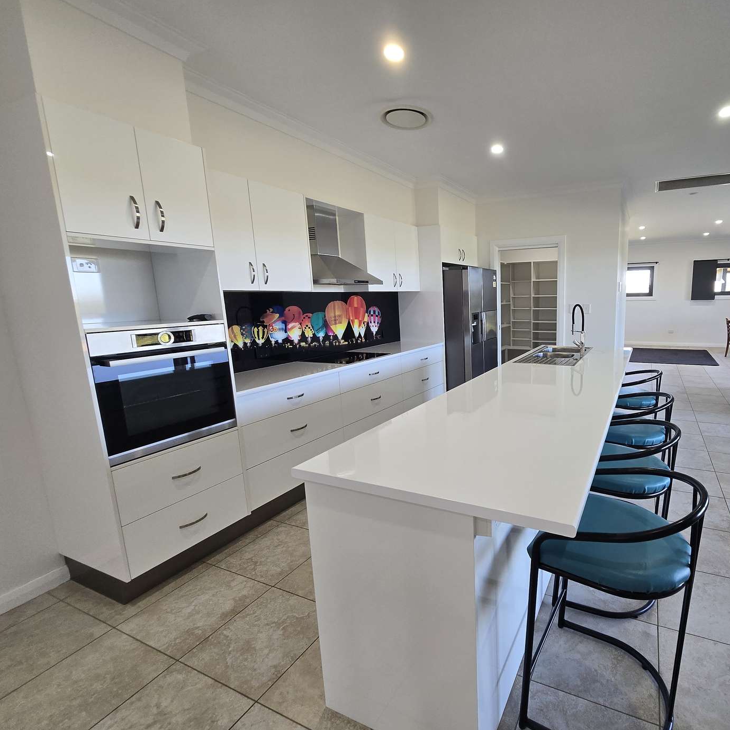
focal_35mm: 16
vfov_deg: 87.4
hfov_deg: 85.0
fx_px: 382
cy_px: 367
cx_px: 474
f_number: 2.2
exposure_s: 1/50
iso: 80
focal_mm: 1.7
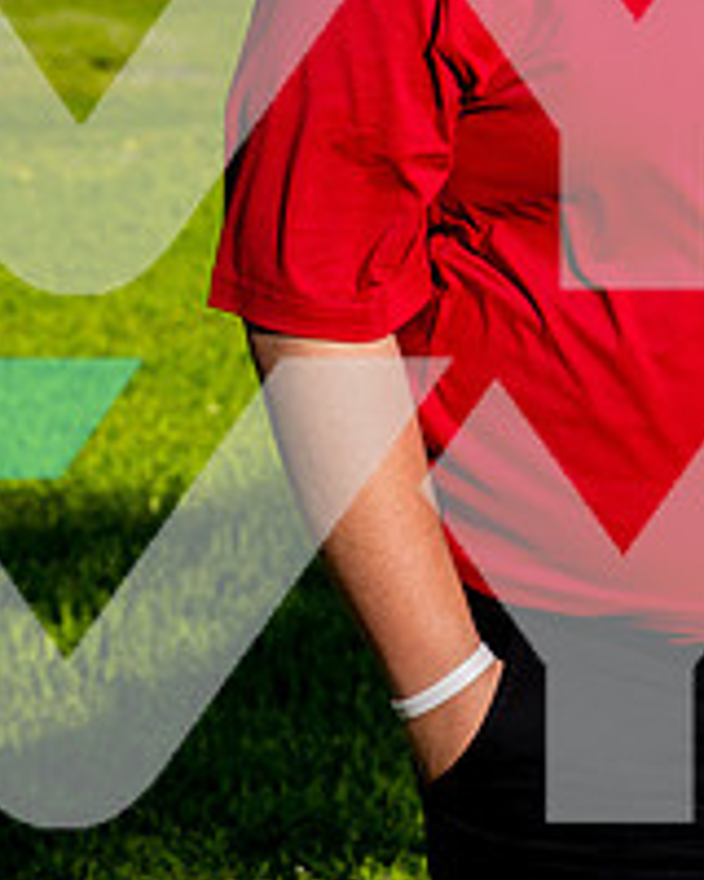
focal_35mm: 211
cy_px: 51
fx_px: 5495
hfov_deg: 7.3
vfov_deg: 9.1
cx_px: 800
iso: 100
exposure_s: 1/1250
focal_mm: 70
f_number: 5.6
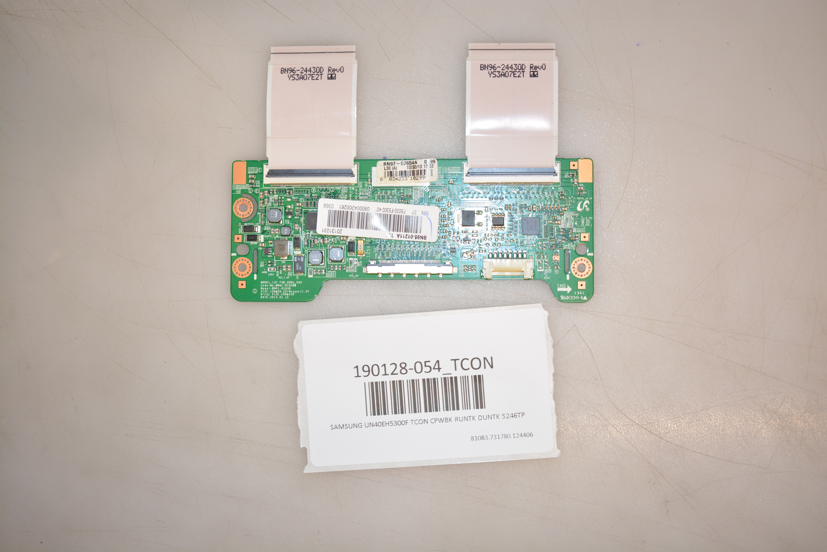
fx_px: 931
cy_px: 276
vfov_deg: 33.0
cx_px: 414
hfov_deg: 47.9
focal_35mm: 40
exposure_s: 1/200
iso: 800
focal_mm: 27
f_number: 4
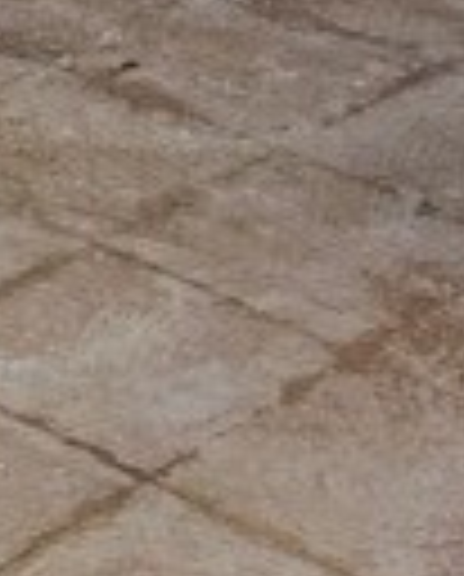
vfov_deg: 8.7
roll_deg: -1.3
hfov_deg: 8.2
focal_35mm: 187
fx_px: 3199
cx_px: -131
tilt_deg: -1.7
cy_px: -1102
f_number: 1.78
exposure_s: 1/120
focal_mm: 6.86
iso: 80
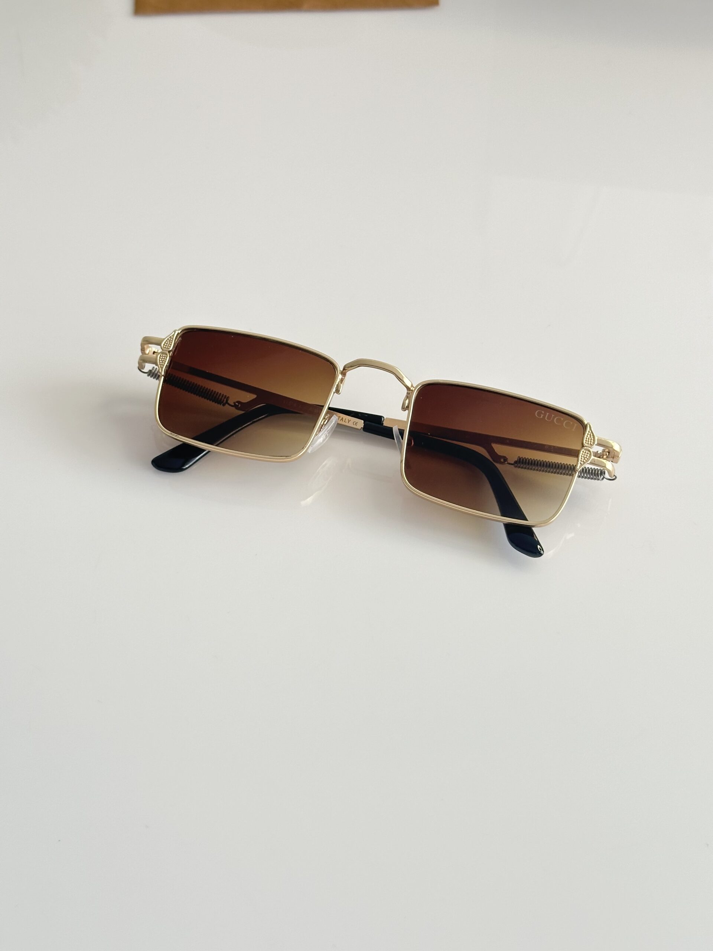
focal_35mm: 48
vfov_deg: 39.7
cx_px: 356
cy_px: 476
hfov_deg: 30.3
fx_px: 1318
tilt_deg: -52.2
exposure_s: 1/121
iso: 80
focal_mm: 6.86
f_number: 1.78
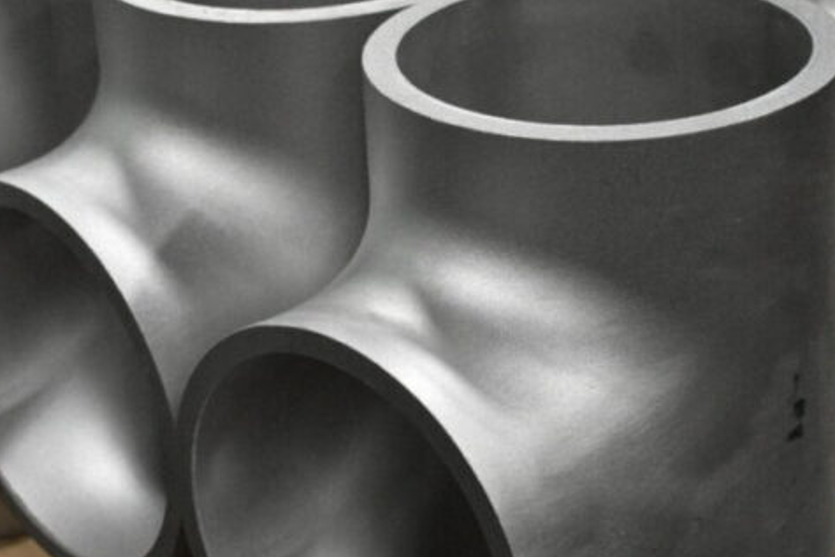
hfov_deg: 16.6
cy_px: 347
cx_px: 431
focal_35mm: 123
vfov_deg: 11.1
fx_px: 2854
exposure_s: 1/400
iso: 3200
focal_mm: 38
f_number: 4.8
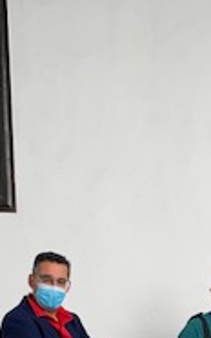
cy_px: 423
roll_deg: +0.4
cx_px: 229
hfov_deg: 13.5
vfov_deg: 20.3
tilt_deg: -8.1
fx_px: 875
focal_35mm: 95
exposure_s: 1/154
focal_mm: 4.25
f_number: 1.8
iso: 25
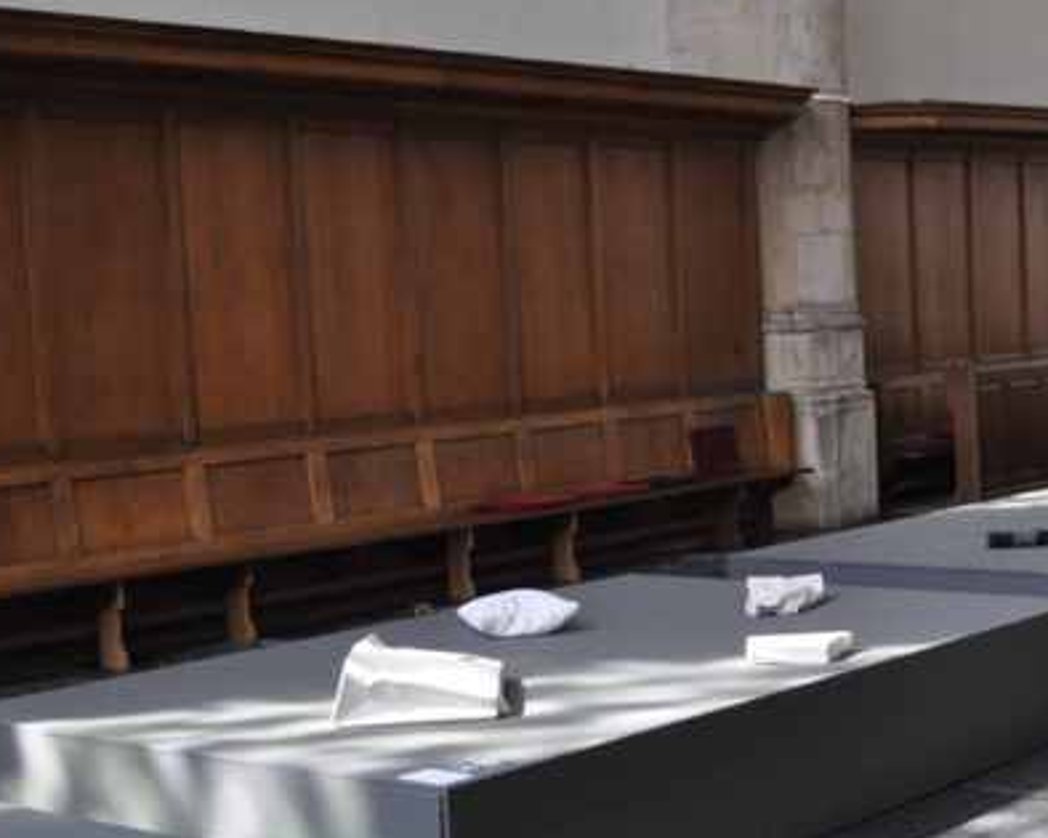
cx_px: 774
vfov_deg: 22.8
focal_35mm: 67
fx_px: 2078
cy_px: 520
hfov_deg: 27.9
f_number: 4.5
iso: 400
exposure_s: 1/80
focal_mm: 28
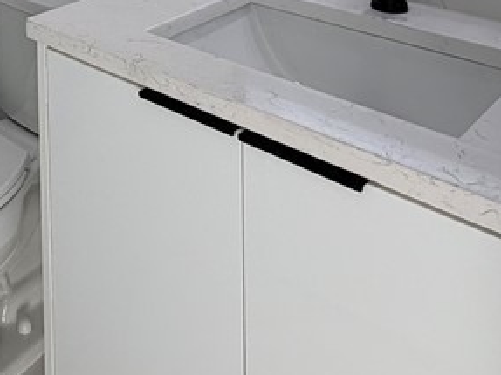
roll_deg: +0.8
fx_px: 723
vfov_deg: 23.0
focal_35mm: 50
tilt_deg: -2.9
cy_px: -201
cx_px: 17
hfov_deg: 35.1
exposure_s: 1/120
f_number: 2.2
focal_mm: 2.22
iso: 64
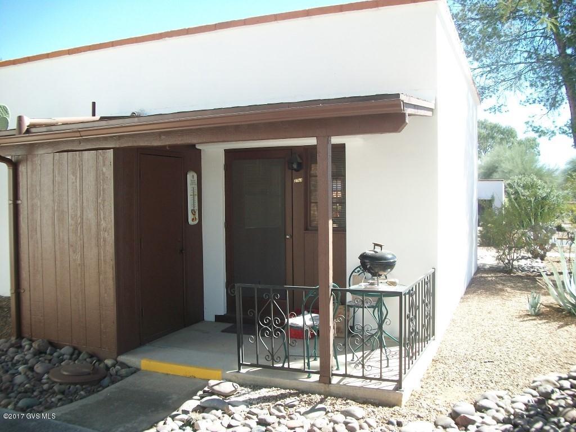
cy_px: 216
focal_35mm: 32
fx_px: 532
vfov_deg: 44.2
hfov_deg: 56.8
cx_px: 288
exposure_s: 1/320
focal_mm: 5.7
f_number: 2.9
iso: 80
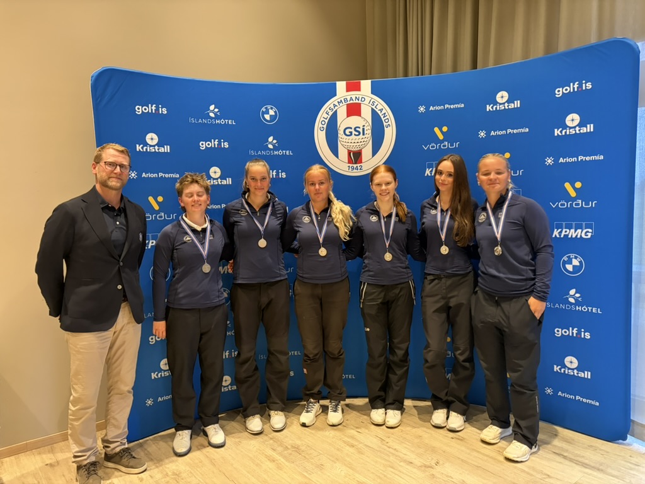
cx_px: 322
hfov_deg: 67.3
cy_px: 242
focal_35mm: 26
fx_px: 484
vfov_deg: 53.1
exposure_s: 1/33
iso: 500
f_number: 1.6
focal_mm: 5.96
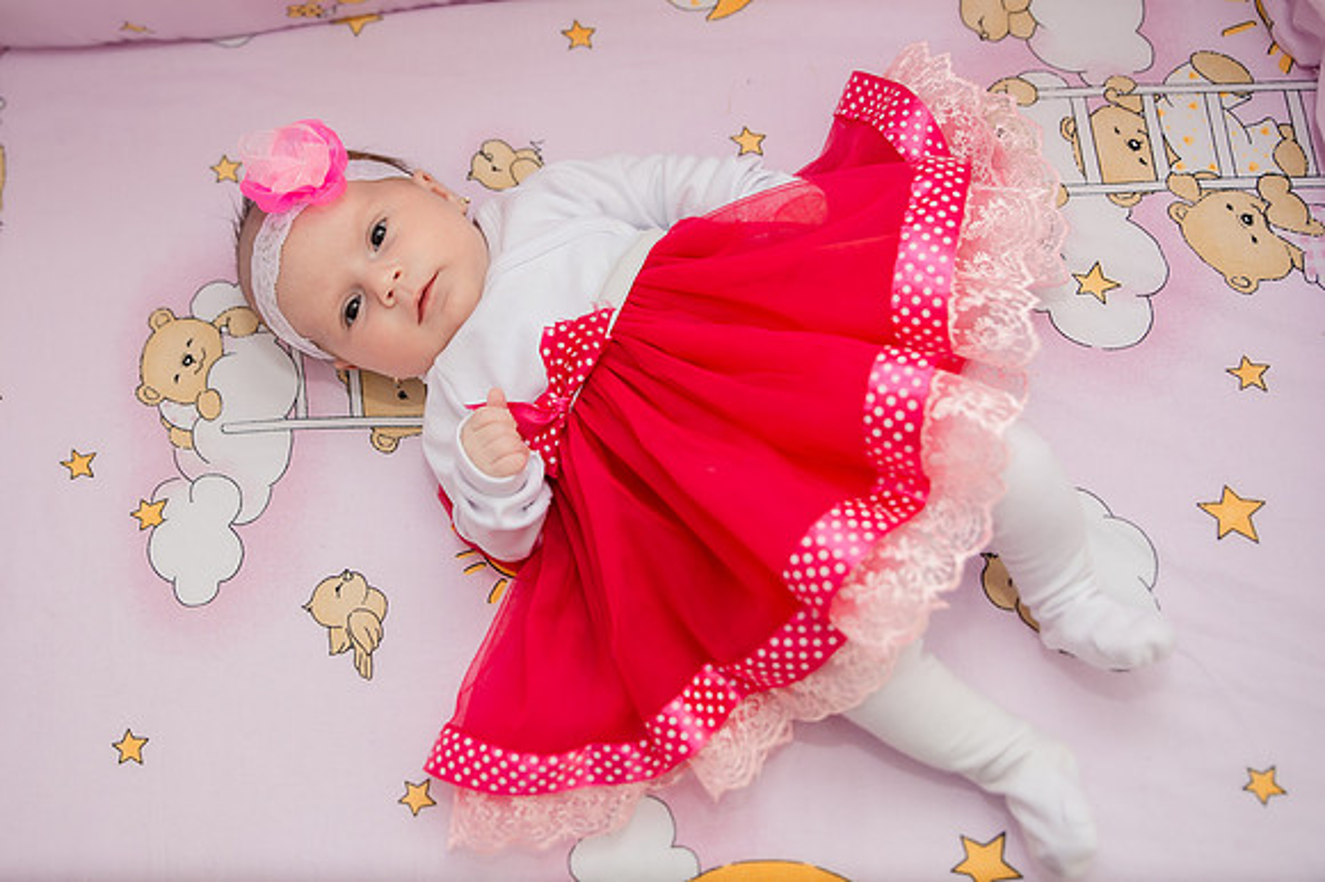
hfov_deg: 46.7
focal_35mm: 42
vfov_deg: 32.0
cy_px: 357
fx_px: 1532
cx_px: 578
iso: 250
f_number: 3.2
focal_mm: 35
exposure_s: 1/250
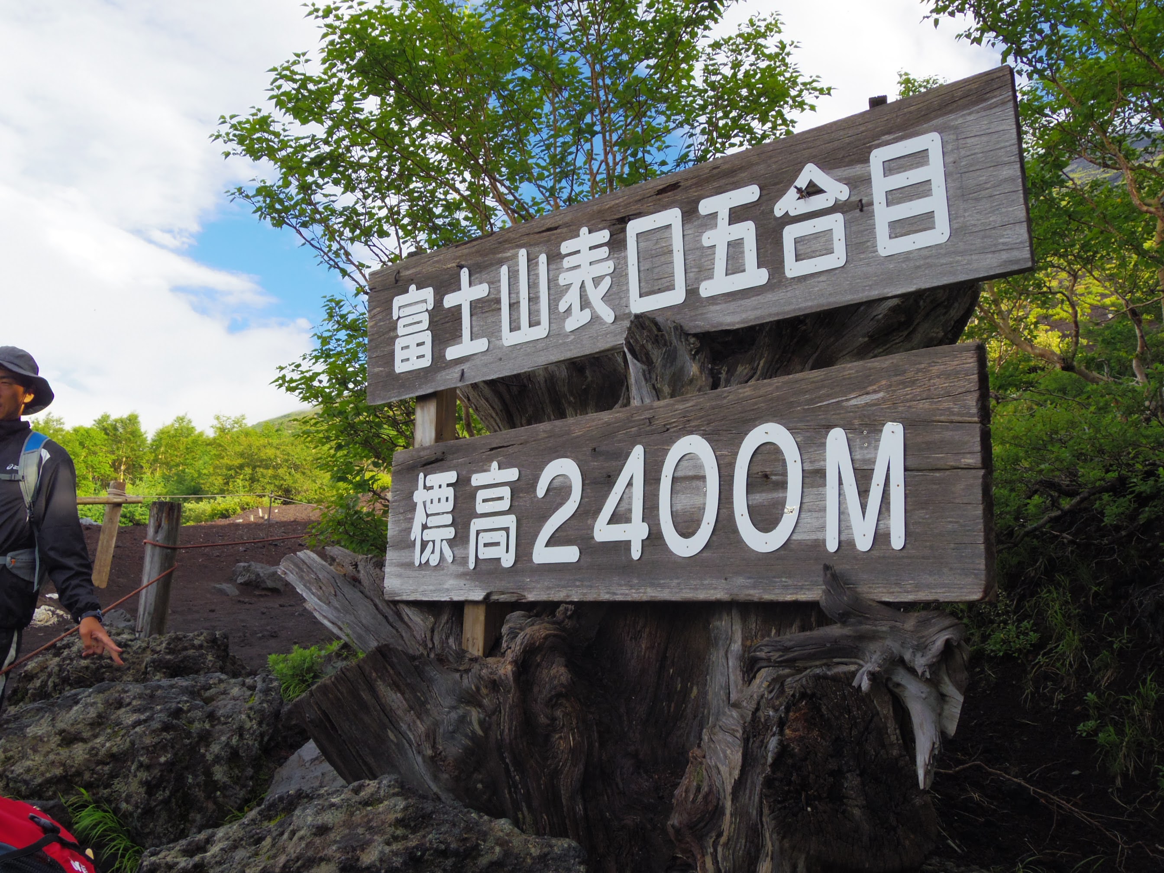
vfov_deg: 46.8
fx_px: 1009
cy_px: 436
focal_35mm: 30
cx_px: 582
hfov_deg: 60.0
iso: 200
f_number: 4
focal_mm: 5.5
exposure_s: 1/500
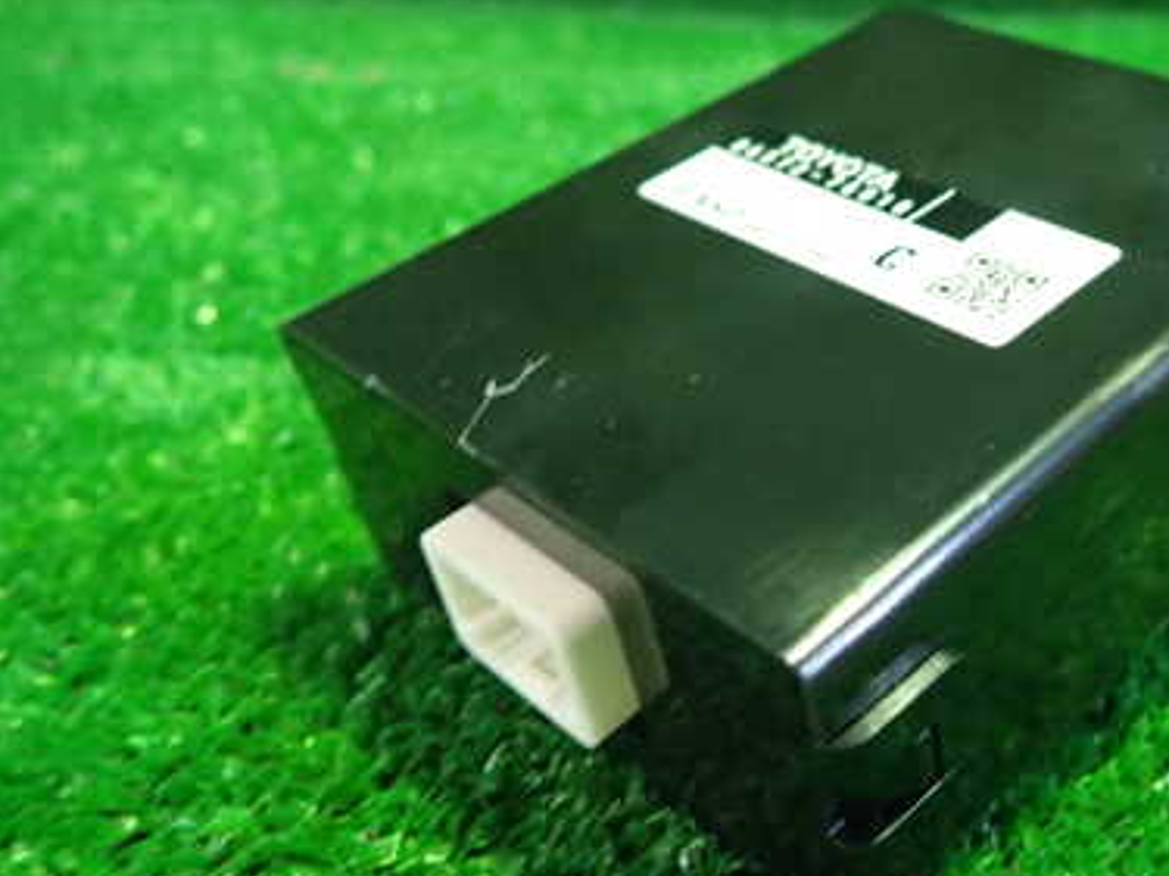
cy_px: 427
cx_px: 882
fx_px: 1350
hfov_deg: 45.1
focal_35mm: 40
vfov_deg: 35.9
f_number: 2
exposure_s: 1/25
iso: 800
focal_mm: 4.5
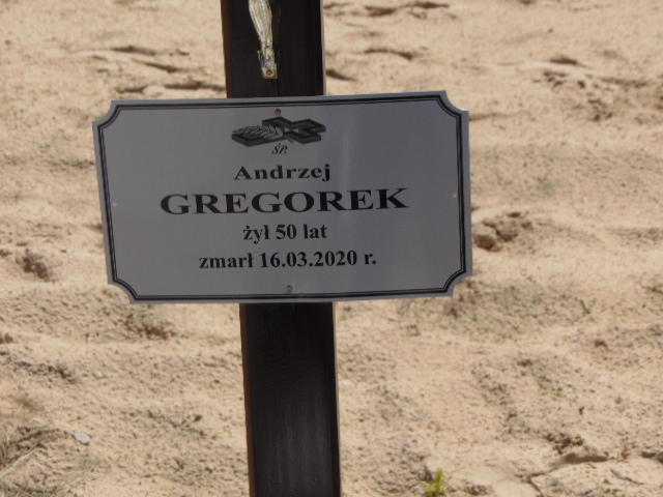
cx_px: 332
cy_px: 248
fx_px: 2069
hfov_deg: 18.2
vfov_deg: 13.7
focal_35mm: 108
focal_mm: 19.4
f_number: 10.1
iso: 80
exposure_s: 1/250
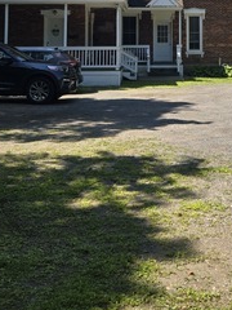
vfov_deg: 28.3
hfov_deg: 22.8
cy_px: -6
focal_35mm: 64
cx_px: 159
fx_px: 572
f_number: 1.8
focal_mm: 5.4
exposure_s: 1/1053
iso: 25
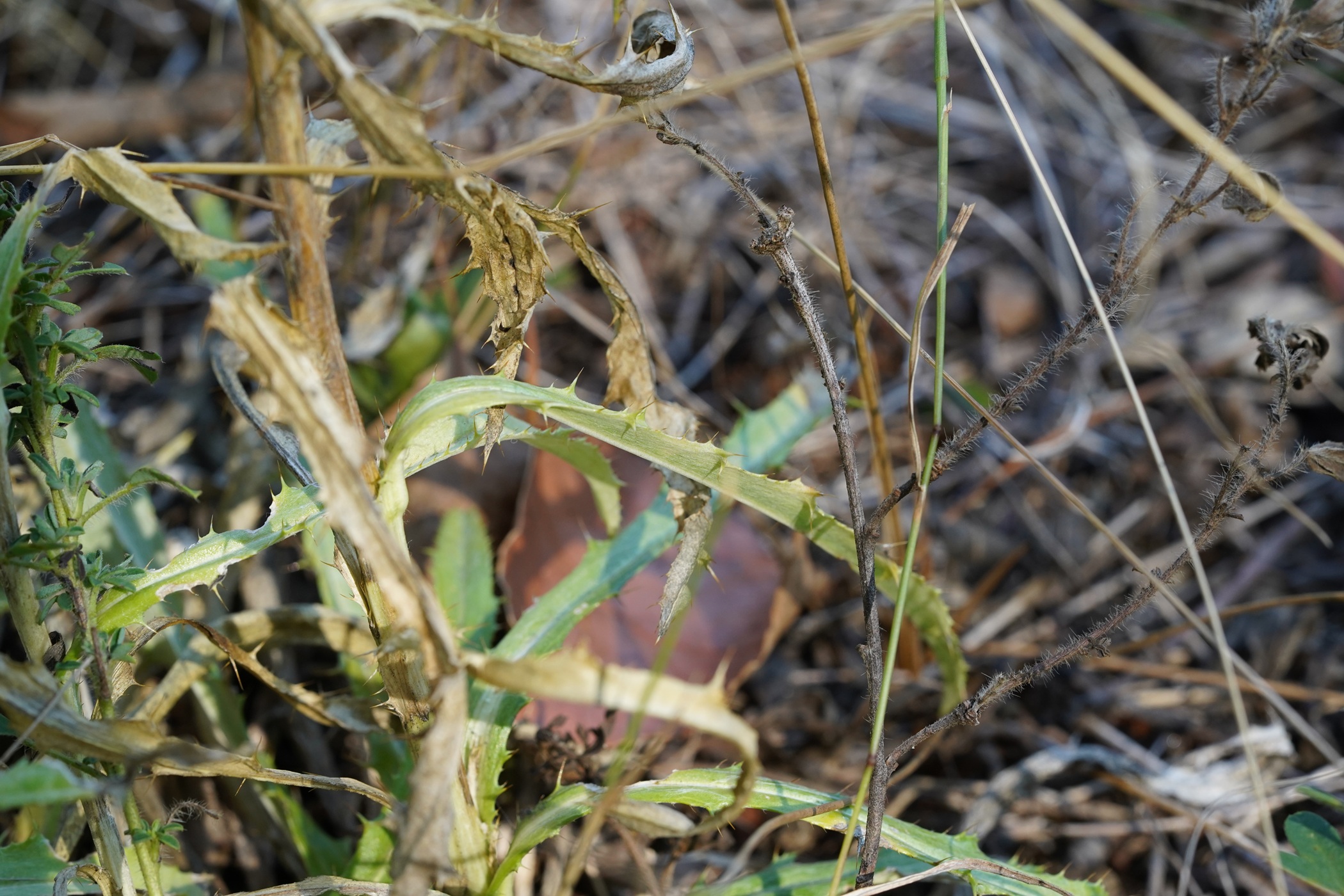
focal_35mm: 90
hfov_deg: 22.6
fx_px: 3360
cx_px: 672
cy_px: 448
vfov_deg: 15.2
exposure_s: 1/160
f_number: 9
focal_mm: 90
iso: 1000
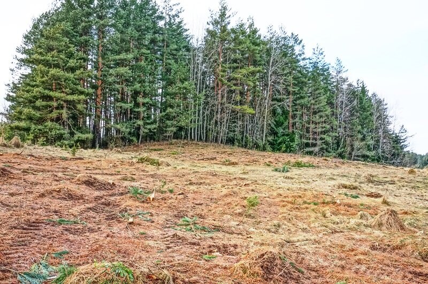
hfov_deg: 57.3
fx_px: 392
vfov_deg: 39.9
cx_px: 214
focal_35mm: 33
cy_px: 142
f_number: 8
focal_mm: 22
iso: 1600
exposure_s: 1/200
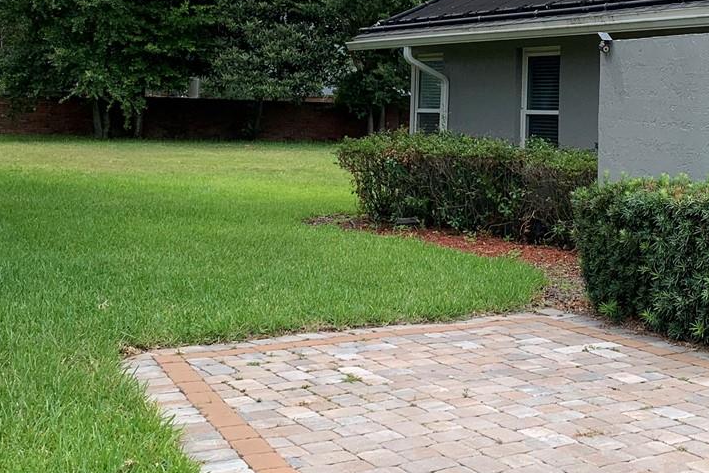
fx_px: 1202
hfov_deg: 32.6
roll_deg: -1.4
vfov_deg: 21.9
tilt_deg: +2.0
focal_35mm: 61
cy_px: 73
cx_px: 477
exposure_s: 1/1779
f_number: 1.8
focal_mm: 4.25
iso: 25
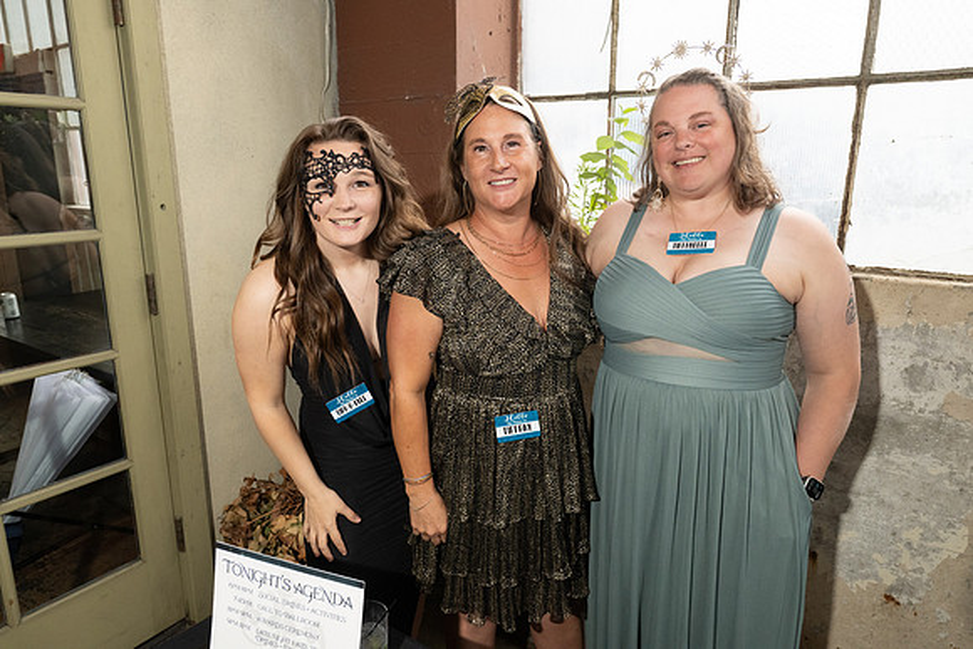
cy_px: 324
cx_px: 486
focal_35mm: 24
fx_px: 649
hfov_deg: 73.7
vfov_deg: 53.2
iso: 3200
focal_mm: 24
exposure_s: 1/200
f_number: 5.6
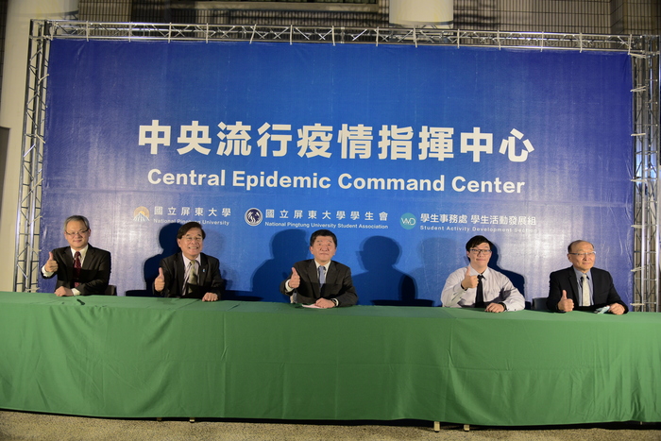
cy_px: 220
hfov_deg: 65.5
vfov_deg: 46.4
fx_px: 514
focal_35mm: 28
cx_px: 330
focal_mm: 28
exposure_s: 1/60
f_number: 4
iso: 2000
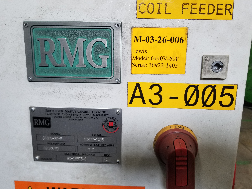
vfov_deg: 51.4
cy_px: 93
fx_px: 197
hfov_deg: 65.3
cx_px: 127
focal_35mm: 27
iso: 160
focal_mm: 4.25
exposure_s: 1/40
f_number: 1.7
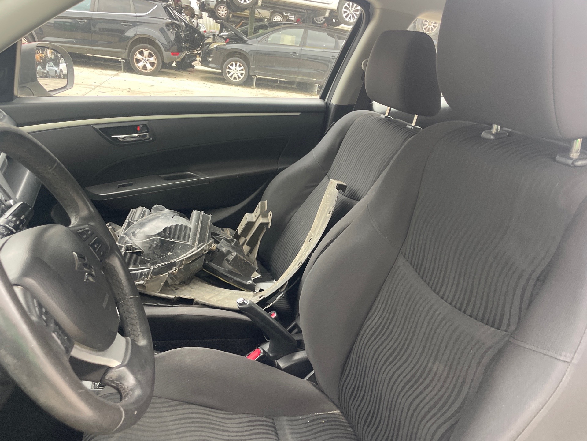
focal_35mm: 26
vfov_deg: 53.1
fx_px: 441
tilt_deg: -24.6
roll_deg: -7.4
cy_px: 220
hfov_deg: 67.3
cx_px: 294
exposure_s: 1/79
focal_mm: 4.2
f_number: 1.6
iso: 125
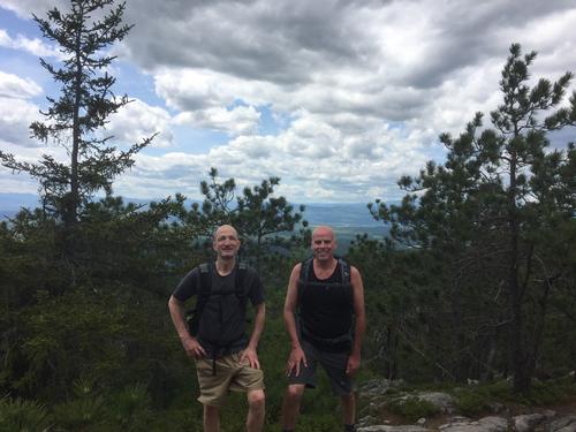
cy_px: 216
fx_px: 483
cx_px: 288
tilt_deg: -1.6
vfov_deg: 48.2
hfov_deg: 61.7
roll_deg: -2.3
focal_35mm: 29
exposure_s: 1/2083
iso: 32
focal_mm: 4.15
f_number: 2.2
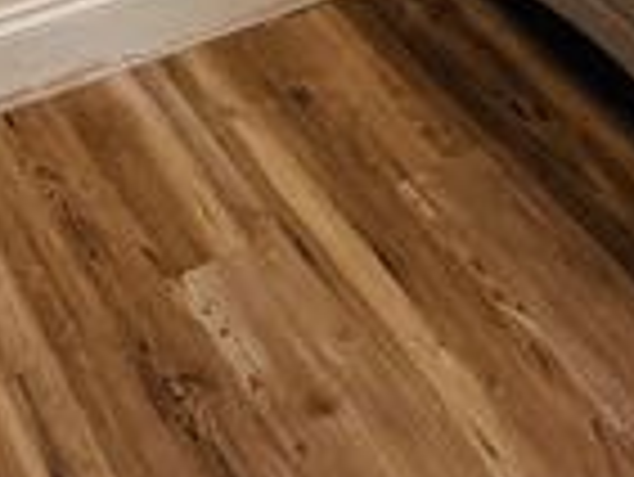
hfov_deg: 23.2
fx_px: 1521
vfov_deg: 12.7
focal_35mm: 83
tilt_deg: -9.0
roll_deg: +1.0
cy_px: -736
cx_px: 130
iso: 200
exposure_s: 1/120
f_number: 2.2
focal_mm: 2.22
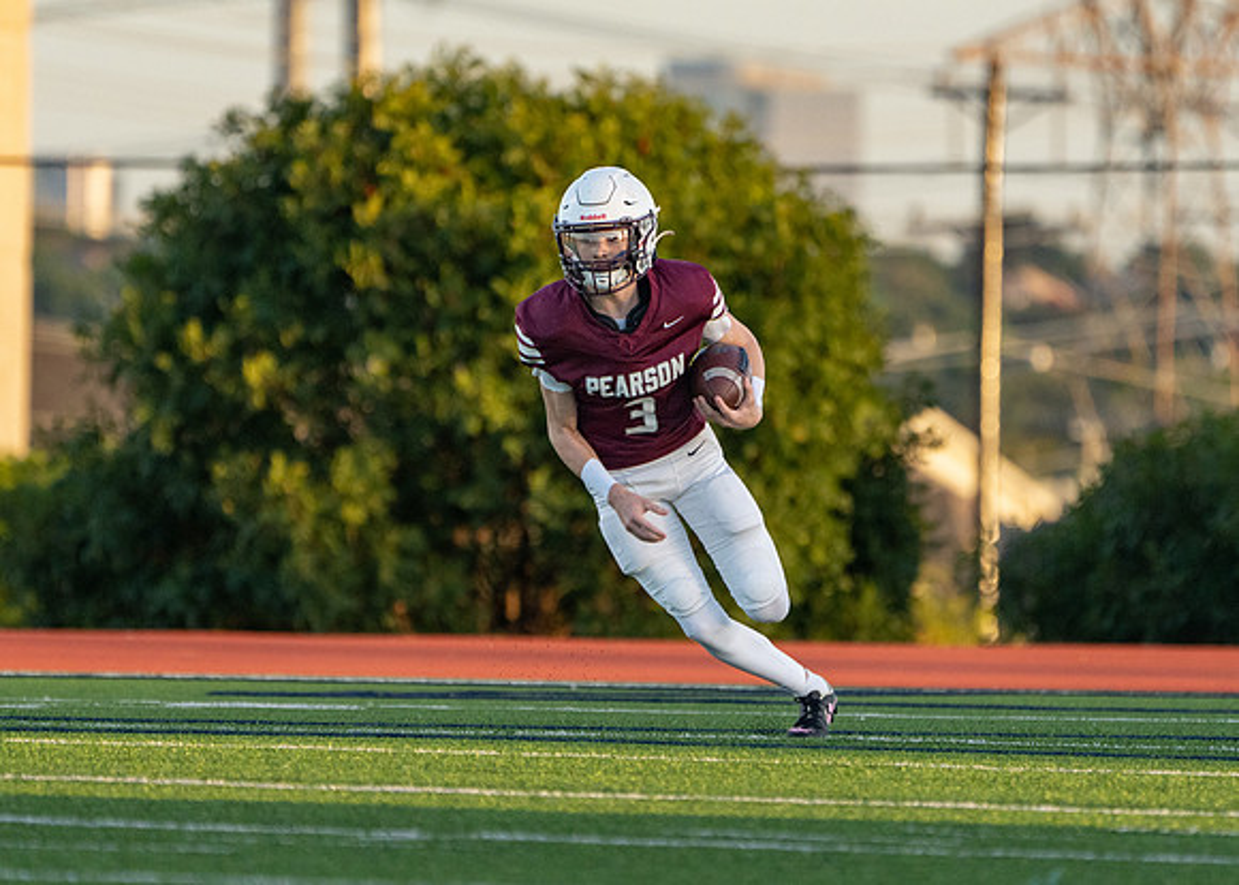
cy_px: 474
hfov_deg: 2.9
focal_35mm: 698
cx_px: 601
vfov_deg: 2.1
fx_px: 24548
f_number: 5.6
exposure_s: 1/1250
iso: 1000
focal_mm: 400
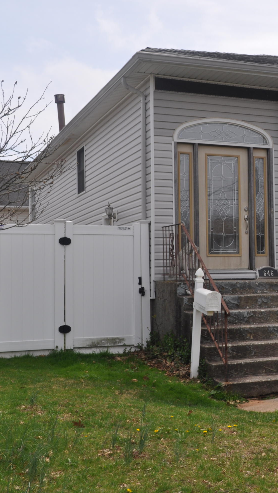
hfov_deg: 20.2
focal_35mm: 57
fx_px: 747
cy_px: 246
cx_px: 301
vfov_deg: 36.6
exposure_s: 1/400
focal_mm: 24
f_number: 10
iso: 200
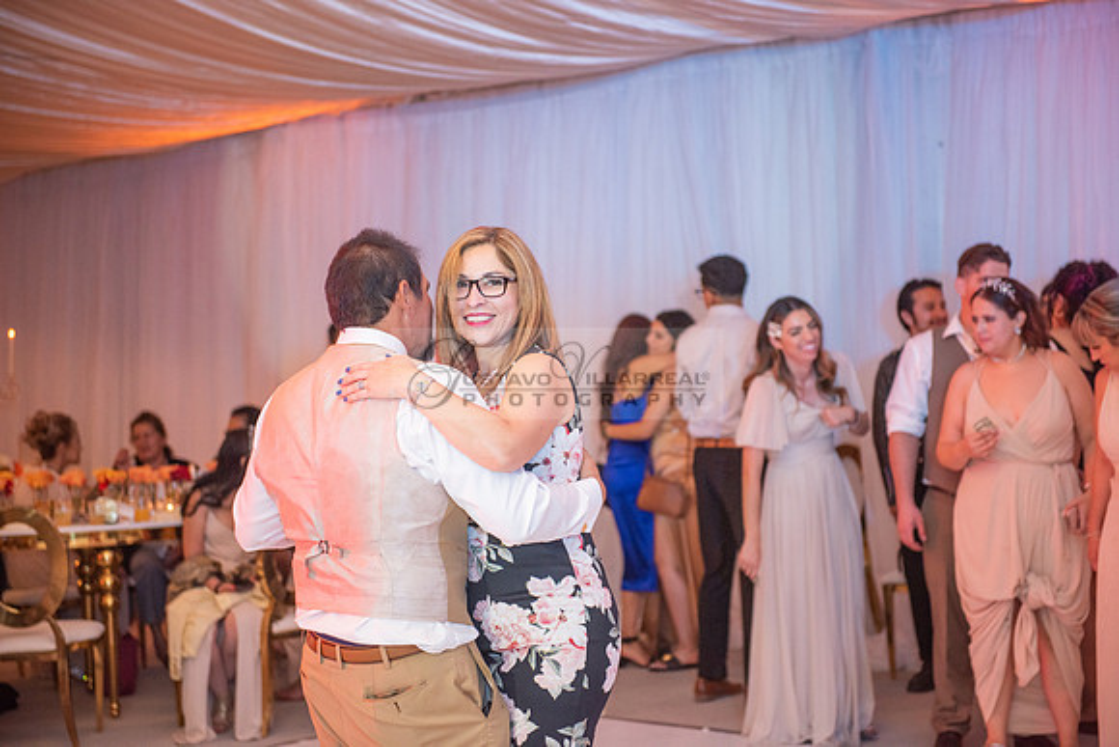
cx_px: 560
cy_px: 374
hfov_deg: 28.8
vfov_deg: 19.5
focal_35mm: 70
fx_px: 2176
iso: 1000
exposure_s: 1/160
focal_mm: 70
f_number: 2.8
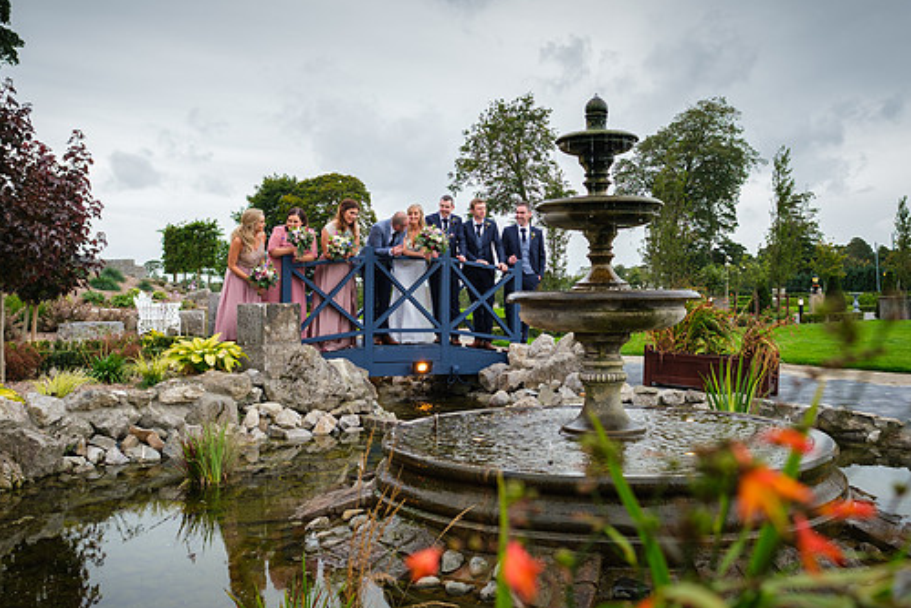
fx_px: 785
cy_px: 264
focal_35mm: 31
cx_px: 461
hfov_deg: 60.3
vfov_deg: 42.3
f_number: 3.2
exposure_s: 1/160
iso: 200
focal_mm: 16
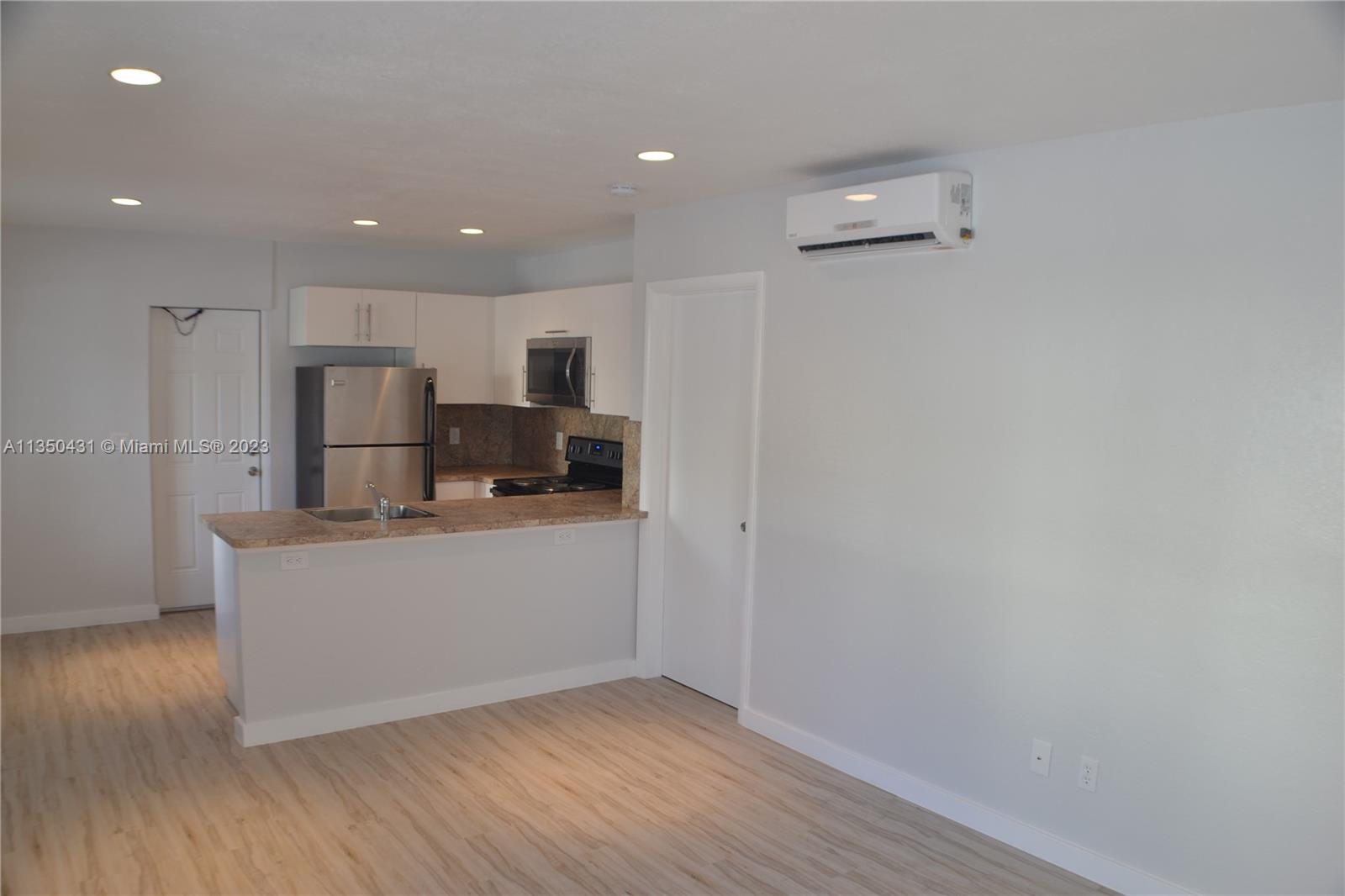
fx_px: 1233
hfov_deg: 57.2
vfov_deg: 40.0
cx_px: 672
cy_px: 448
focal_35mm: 33
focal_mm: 22
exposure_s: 1/15
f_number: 5
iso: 100
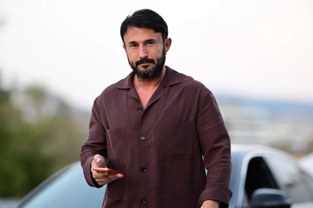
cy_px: 104
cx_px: 156
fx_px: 1174
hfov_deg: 15.2
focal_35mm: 135
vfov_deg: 10.2
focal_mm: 135
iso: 1000
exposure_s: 1/500
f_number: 1.8
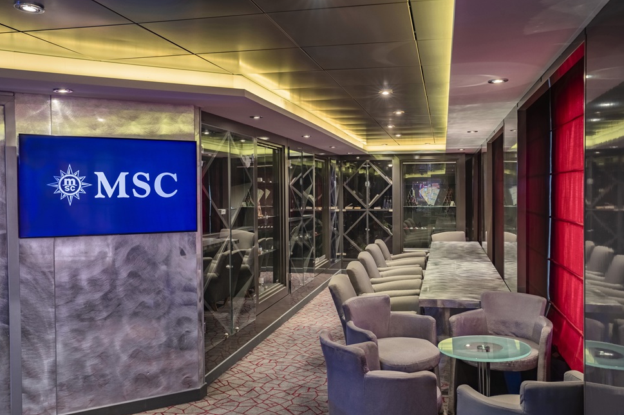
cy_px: 205
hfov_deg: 58.7
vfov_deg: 41.1
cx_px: 308
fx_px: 554
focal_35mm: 32
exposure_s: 1/15
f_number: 11
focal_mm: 31
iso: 400
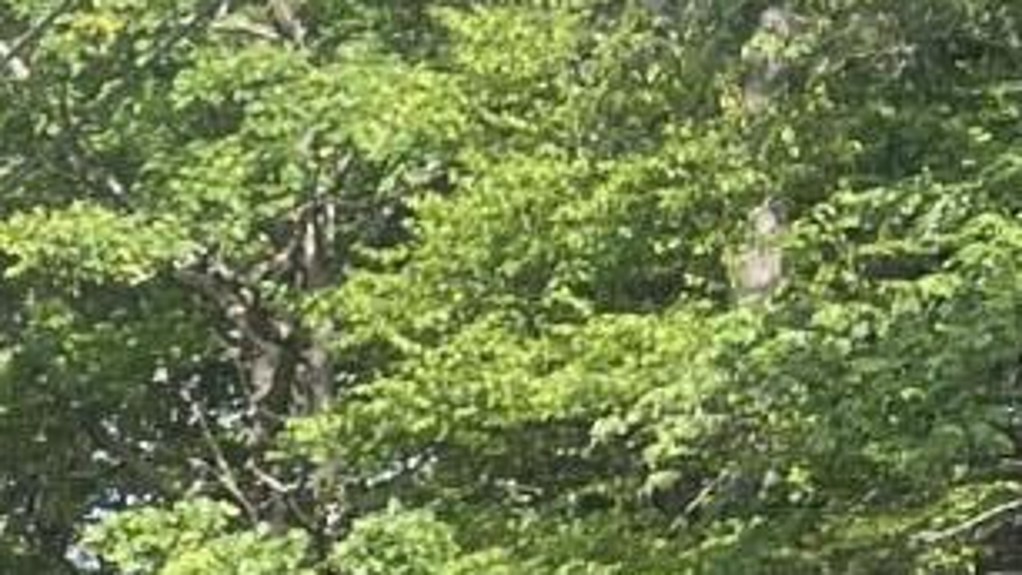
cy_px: 1083
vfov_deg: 6.4
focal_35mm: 185
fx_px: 5013
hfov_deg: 9.0
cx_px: -2198
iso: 50
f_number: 1.6
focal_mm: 5.1
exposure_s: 1/1078
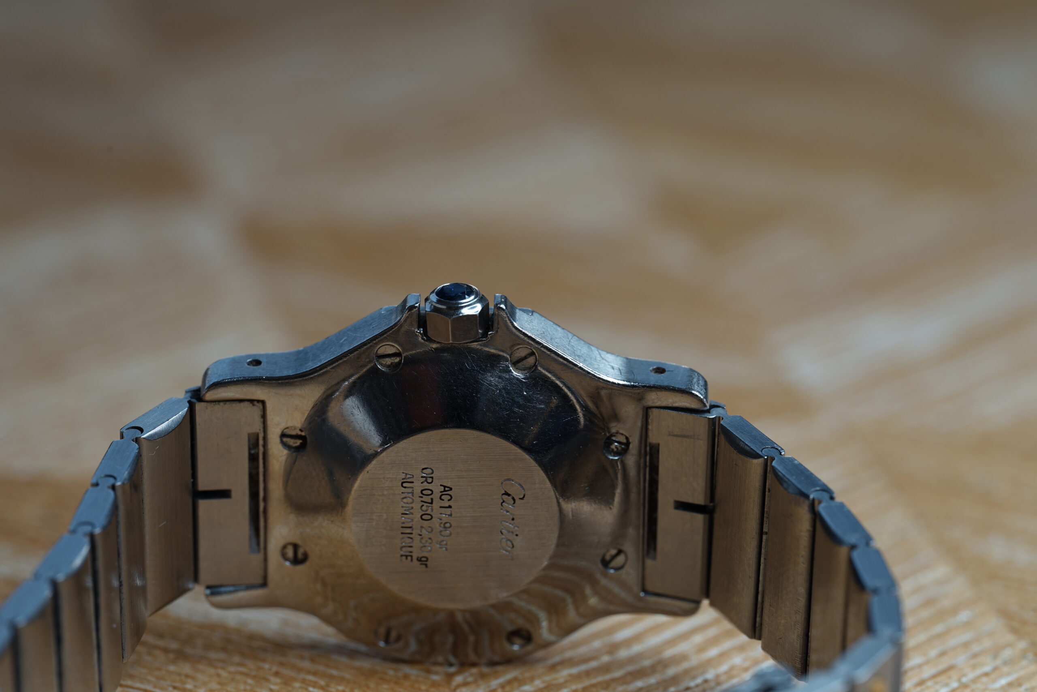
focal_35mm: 105
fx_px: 3025
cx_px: 518
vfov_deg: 13.0
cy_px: 346
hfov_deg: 19.5
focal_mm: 105
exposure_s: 1/3
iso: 80
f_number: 9
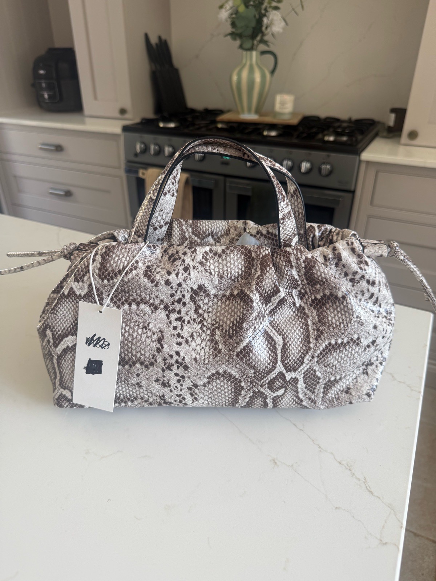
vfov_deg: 71.6
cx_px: 218
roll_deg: -0.6
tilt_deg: -30.1
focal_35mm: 24
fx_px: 403
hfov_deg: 56.8
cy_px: 290
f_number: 1.78
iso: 100
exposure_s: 1/121
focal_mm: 6.76
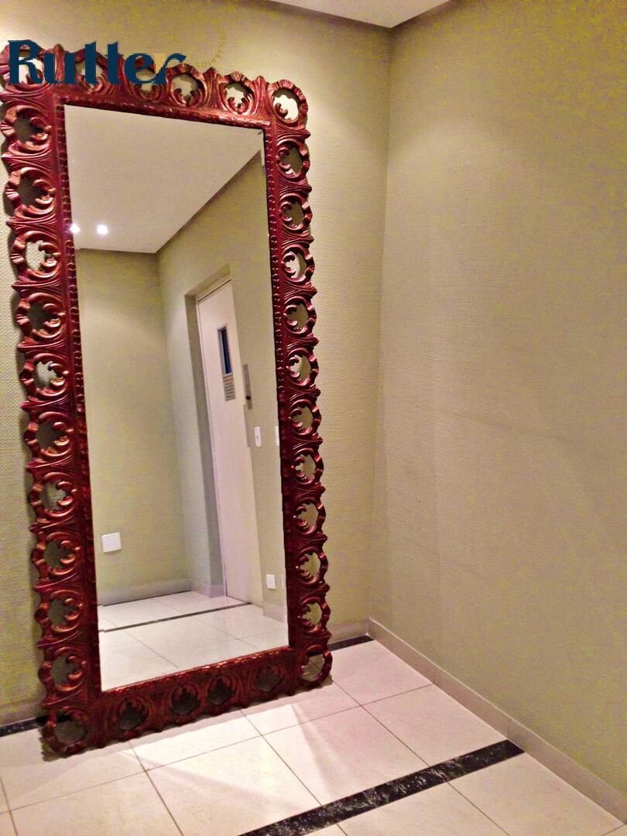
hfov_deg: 42.9
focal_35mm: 33
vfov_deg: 55.4
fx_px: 797
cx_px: 314
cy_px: 418
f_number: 2.4
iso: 250
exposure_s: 1/20
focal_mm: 4.12
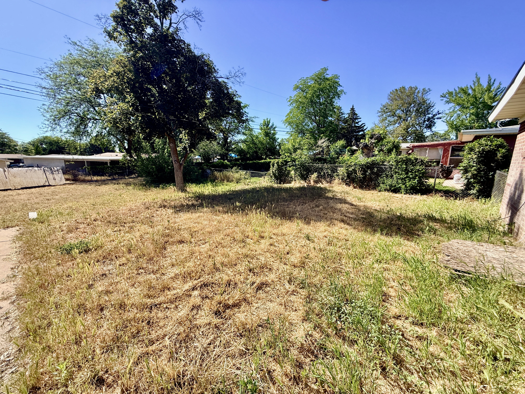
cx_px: 262
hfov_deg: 102.1
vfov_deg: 85.7
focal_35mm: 14
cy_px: 197
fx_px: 212
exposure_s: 1/1050
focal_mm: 2.22
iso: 50
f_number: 2.2
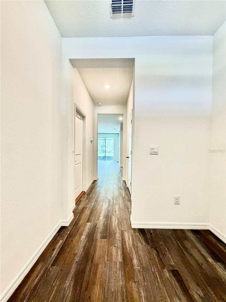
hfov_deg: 85.7
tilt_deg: +0.2
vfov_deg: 102.1
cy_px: 151
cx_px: 113
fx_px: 122
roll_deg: -0.4
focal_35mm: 14
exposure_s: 1/120
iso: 250
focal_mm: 2.22
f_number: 2.2
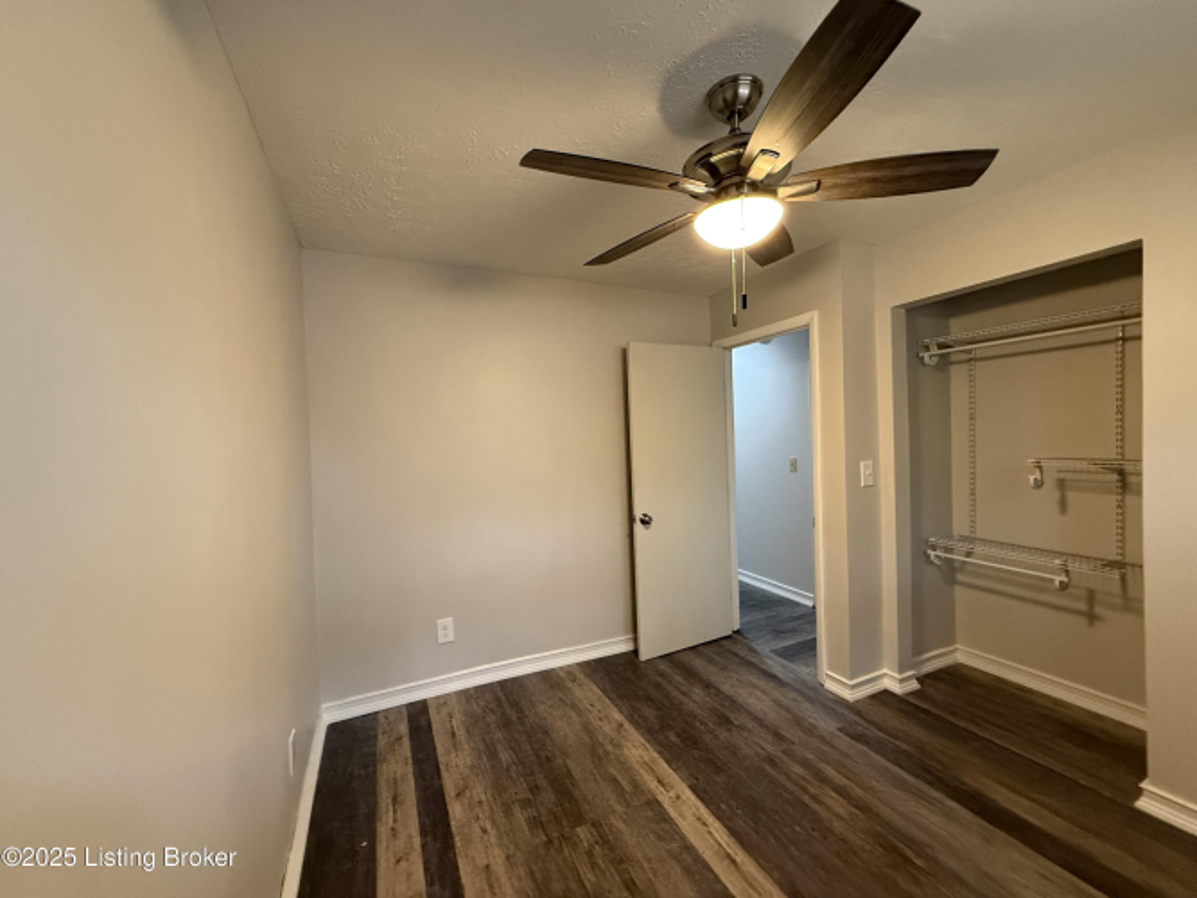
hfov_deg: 102.1
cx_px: 598
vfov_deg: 85.7
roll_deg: +1.8
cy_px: 449
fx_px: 484
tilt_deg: -0.9
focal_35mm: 14
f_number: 2.2
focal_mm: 2.22
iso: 640
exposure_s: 1/60
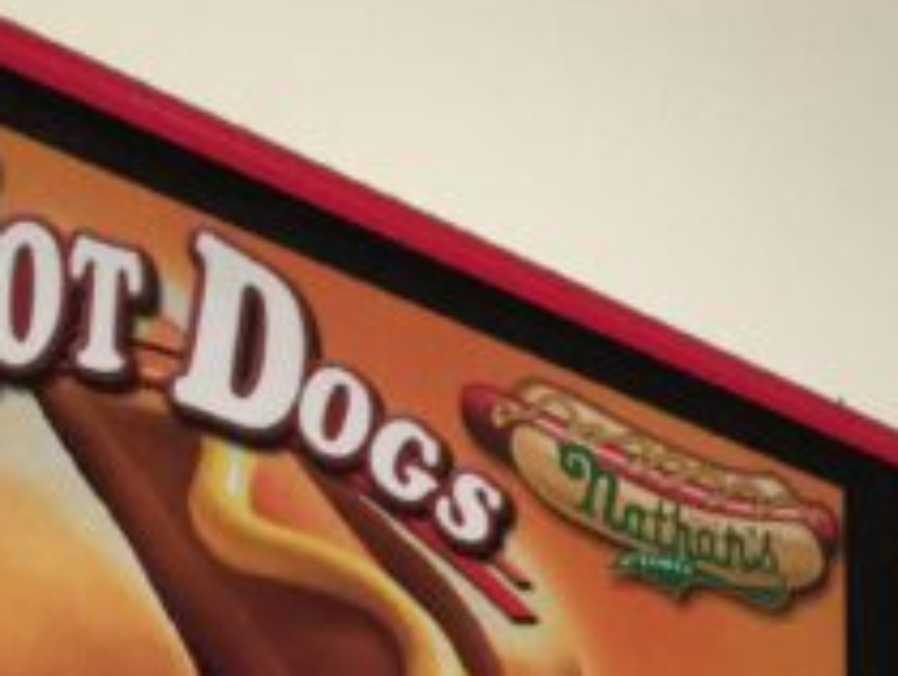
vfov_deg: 13.0
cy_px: 1112
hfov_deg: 17.4
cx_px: 1180
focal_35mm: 106
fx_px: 2753
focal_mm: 4.15
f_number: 2.2
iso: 400
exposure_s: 1/16
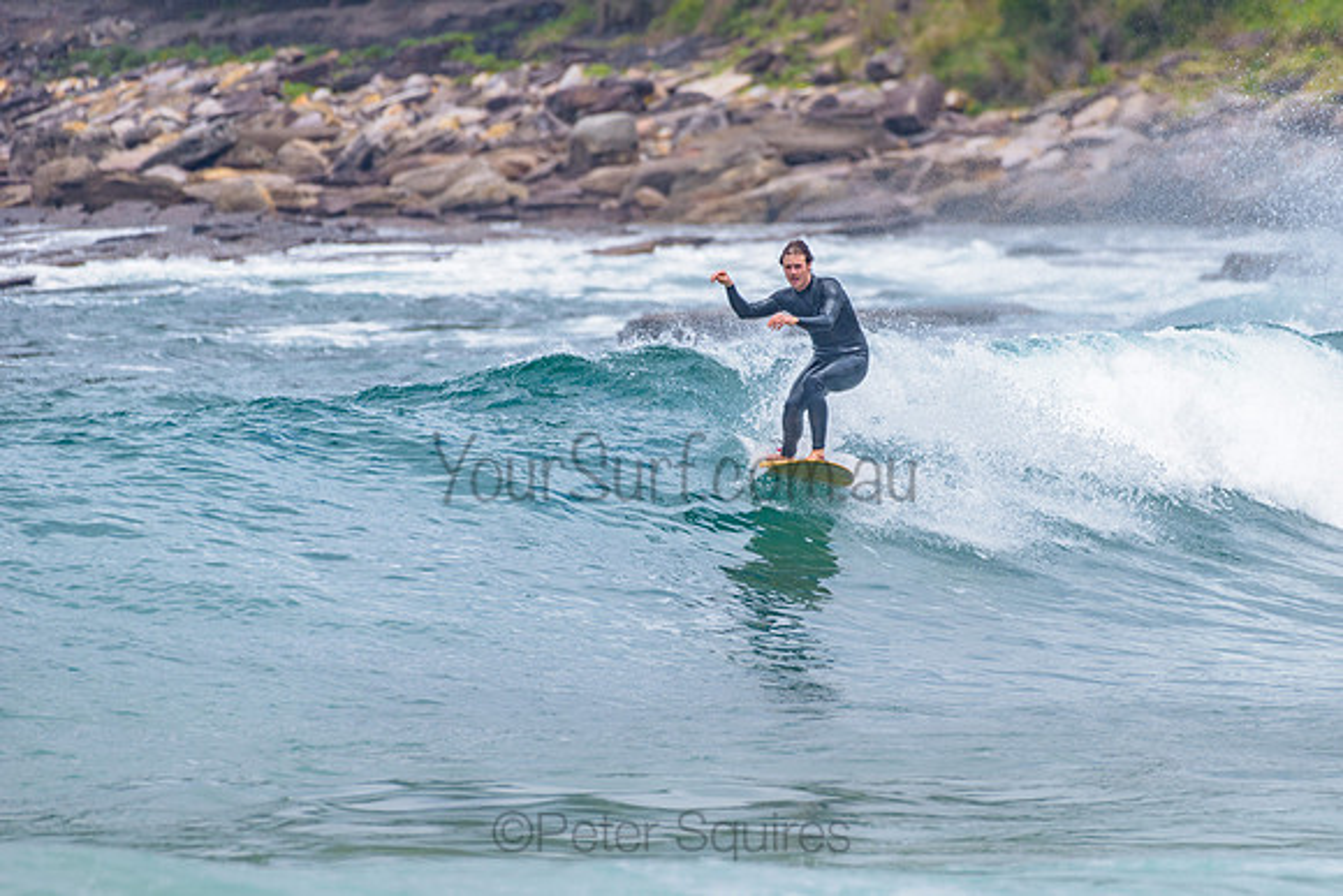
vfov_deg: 2.2
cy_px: 477
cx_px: 823
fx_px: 22862
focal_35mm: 613
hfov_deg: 3.4
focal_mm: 500
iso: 360
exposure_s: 1/2000
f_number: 5.6
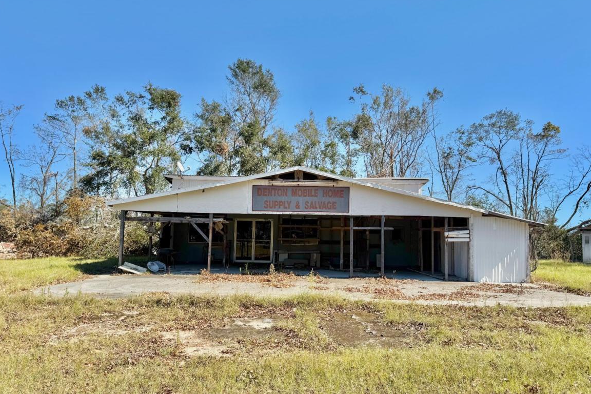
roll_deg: -1.7
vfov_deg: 49.5
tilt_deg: +4.0
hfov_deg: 69.4
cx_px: 292
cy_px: 207
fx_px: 427
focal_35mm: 26
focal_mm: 6.76
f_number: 1.78
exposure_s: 1/3425
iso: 80
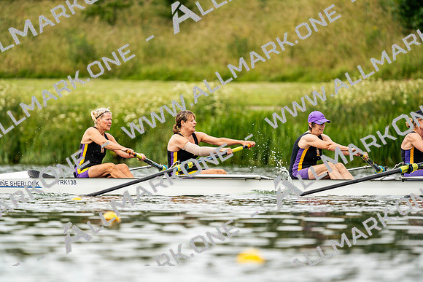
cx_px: 212
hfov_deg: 3.4
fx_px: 7051
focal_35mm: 600
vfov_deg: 2.3
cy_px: 141
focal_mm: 600
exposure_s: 1/2000
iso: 500
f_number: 6.3
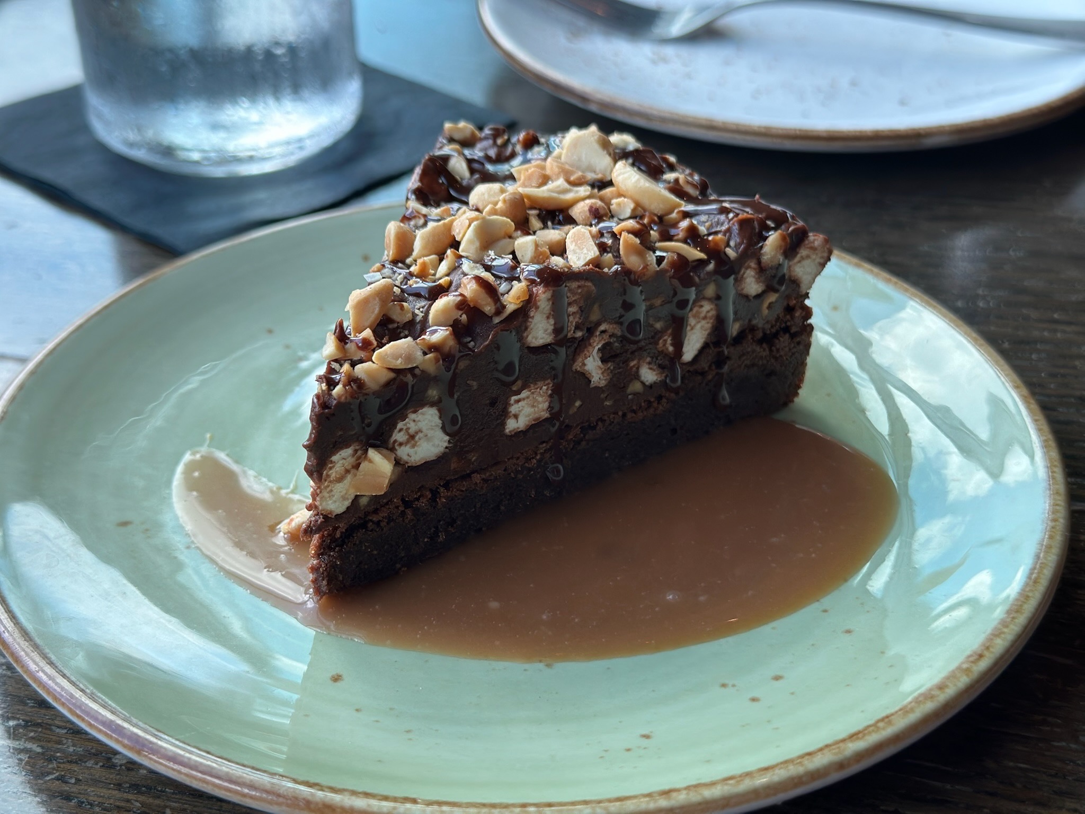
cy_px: 407
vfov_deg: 30.3
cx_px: 542
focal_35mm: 48
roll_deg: +0.8
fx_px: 1505
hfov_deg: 39.7
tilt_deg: -33.8
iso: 80
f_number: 1.78
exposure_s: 1/233
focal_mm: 6.86
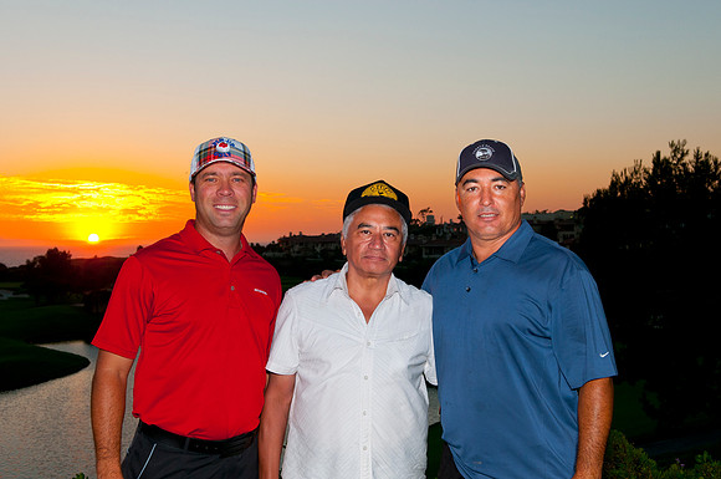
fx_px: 930
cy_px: 240
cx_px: 360
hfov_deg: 42.4
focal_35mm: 46
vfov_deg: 28.9
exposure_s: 1/250
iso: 280
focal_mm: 31
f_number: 7.1
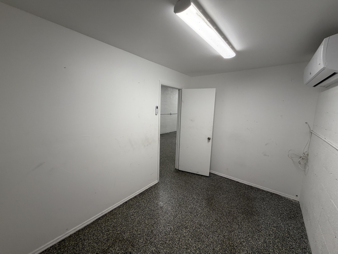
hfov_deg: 102.1
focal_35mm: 14
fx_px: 137
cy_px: 127
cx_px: 169
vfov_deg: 85.7
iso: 125
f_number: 2.2
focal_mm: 2.22
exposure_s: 1/120
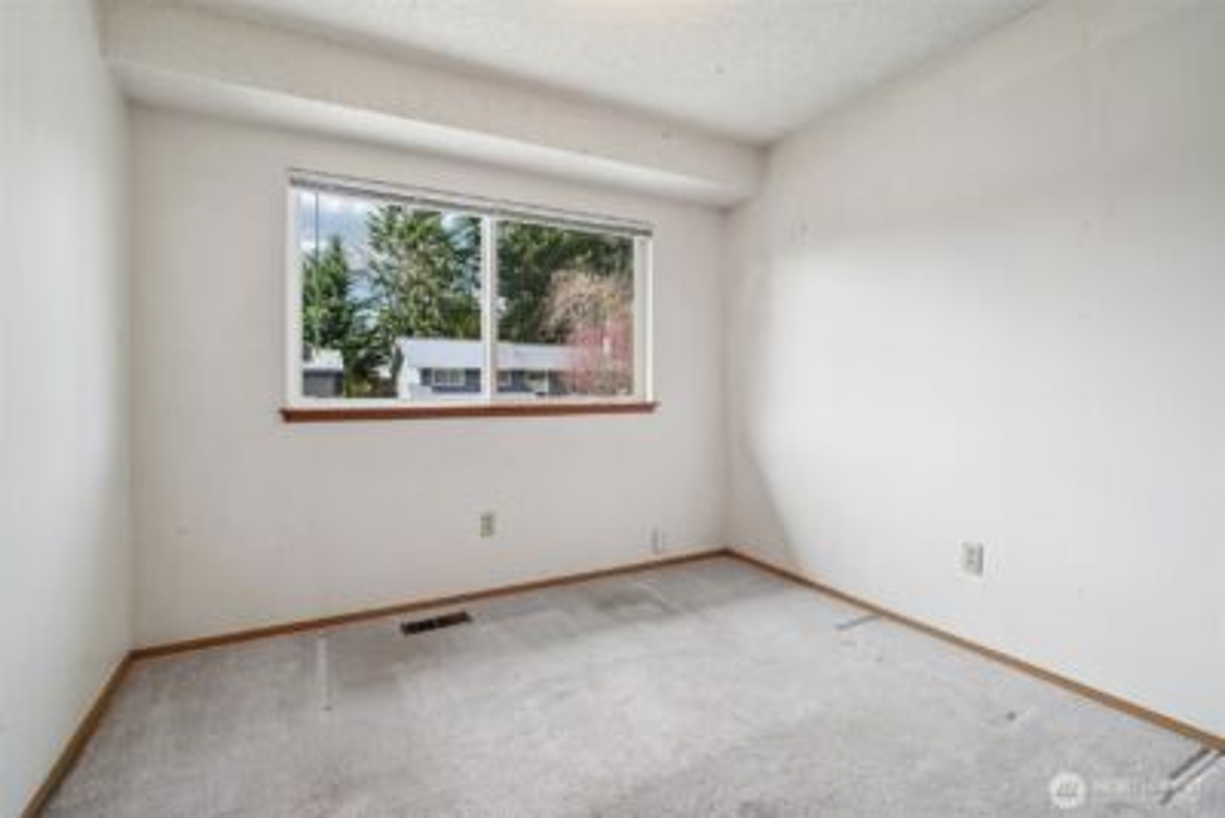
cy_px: 409
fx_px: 545
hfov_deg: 96.7
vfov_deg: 73.8
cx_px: 612
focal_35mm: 16
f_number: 8
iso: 1600
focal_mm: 16
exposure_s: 1/250
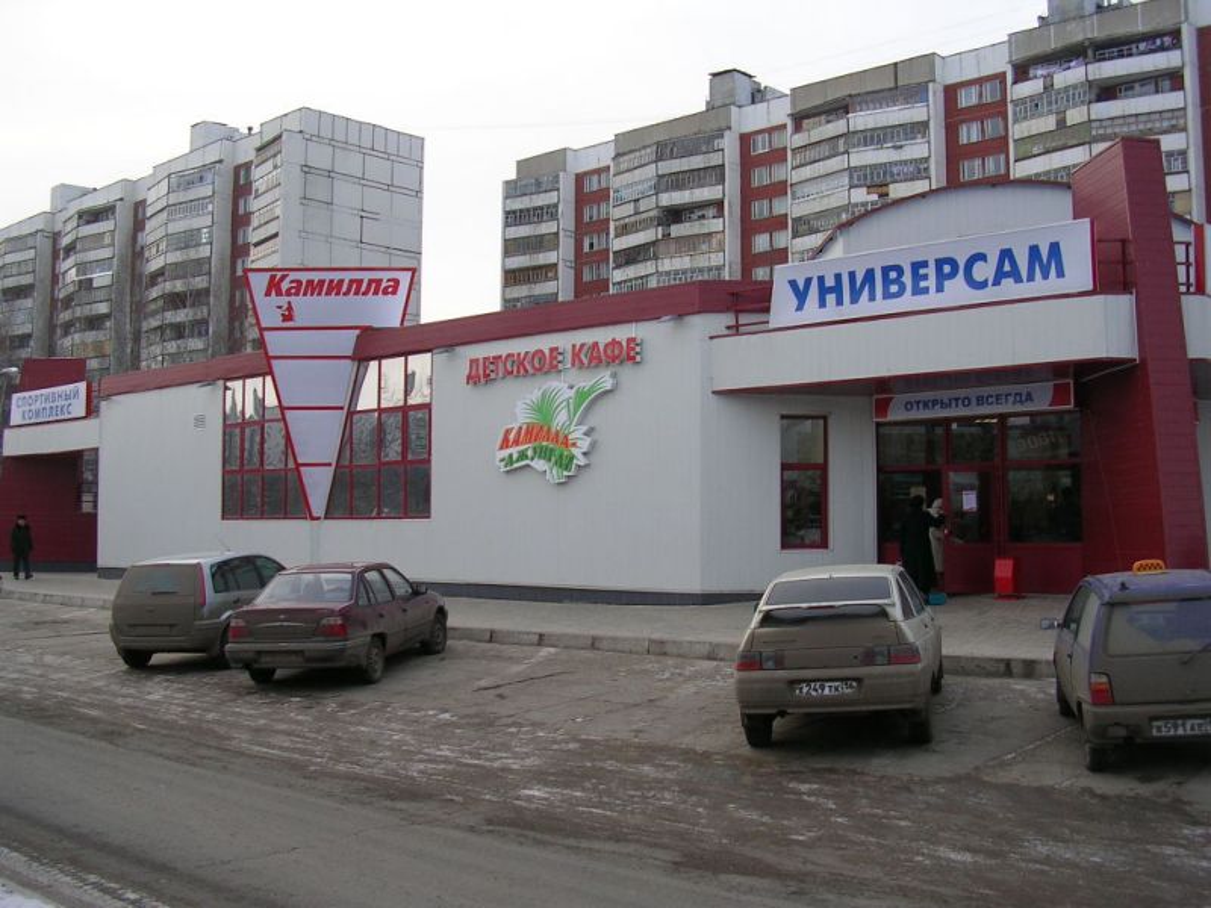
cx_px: 606
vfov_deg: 37.7
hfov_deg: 49.0
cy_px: 454
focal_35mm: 38
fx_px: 1329
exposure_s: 1/84.8
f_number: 2.8
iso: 50
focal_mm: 5.8
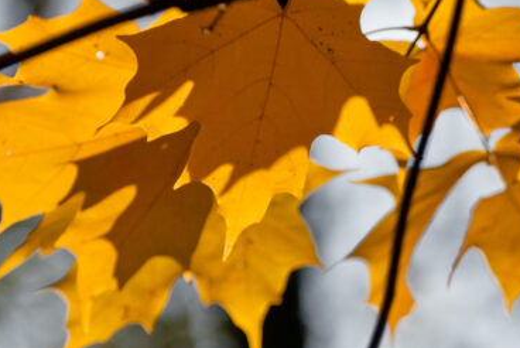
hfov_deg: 3.5
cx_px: 626
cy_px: 396
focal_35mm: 583
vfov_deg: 2.4
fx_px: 8427
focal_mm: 140
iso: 200
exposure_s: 1/1000
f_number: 4.8
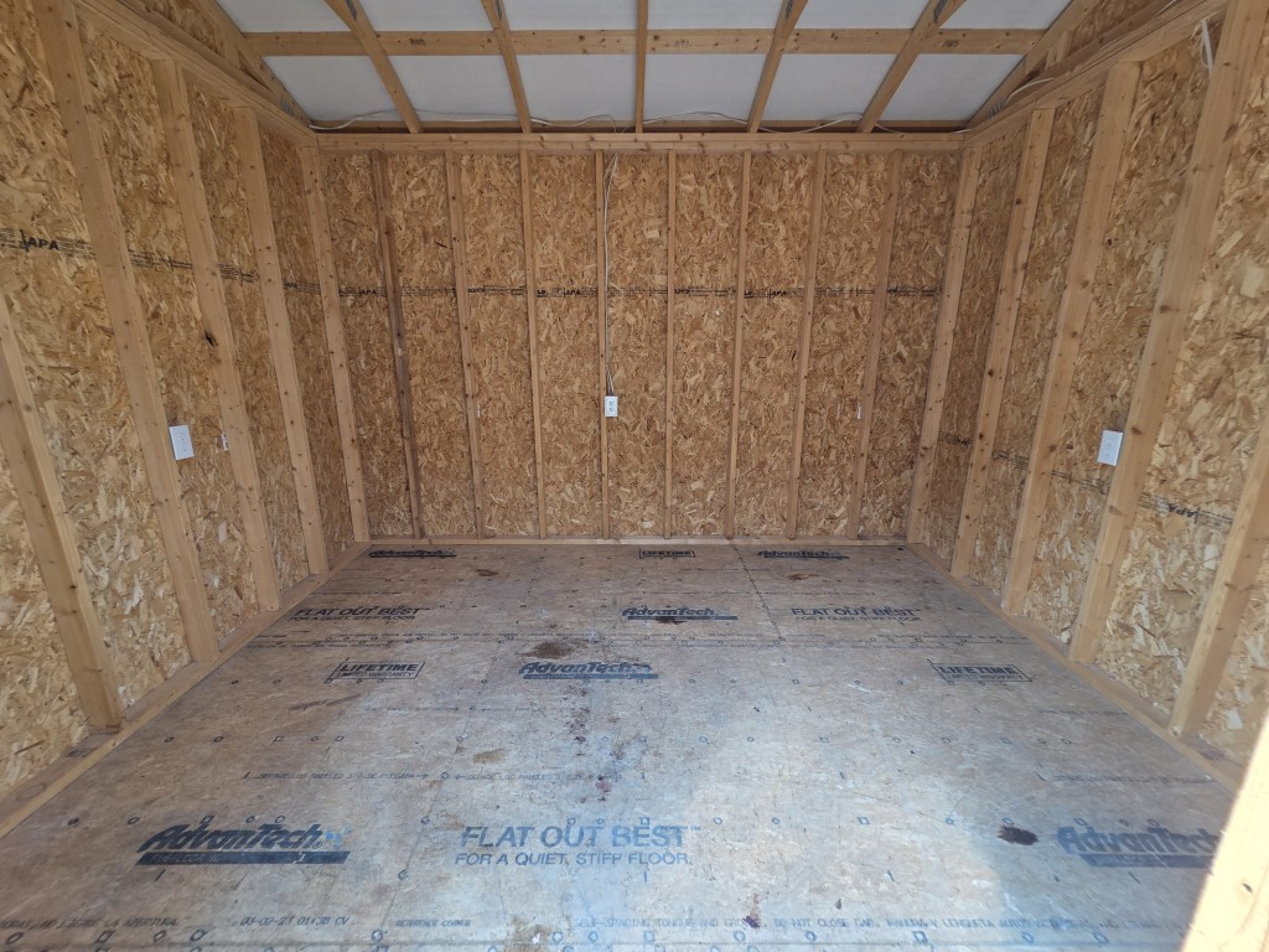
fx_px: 477
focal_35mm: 13
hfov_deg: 106.2
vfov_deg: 89.9
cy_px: 476
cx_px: 634
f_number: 2.2
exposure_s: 1/120
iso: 100
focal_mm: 2.2
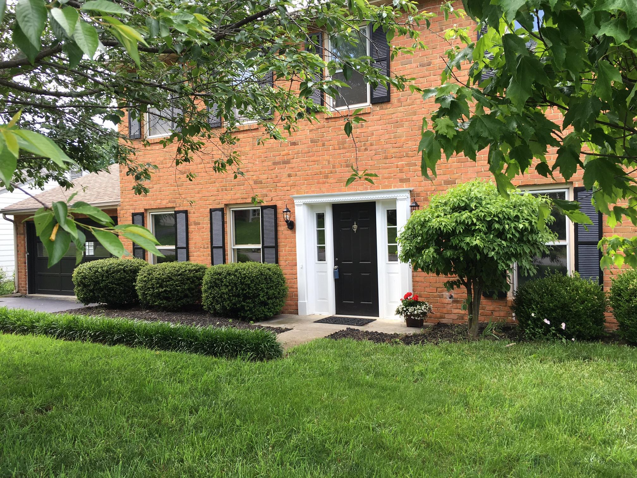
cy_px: 239
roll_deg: +1.6
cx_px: 318
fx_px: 534
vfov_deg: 48.2
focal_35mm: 29
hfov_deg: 61.7
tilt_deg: +0.2
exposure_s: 1/149
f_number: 2.2
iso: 25
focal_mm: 4.15
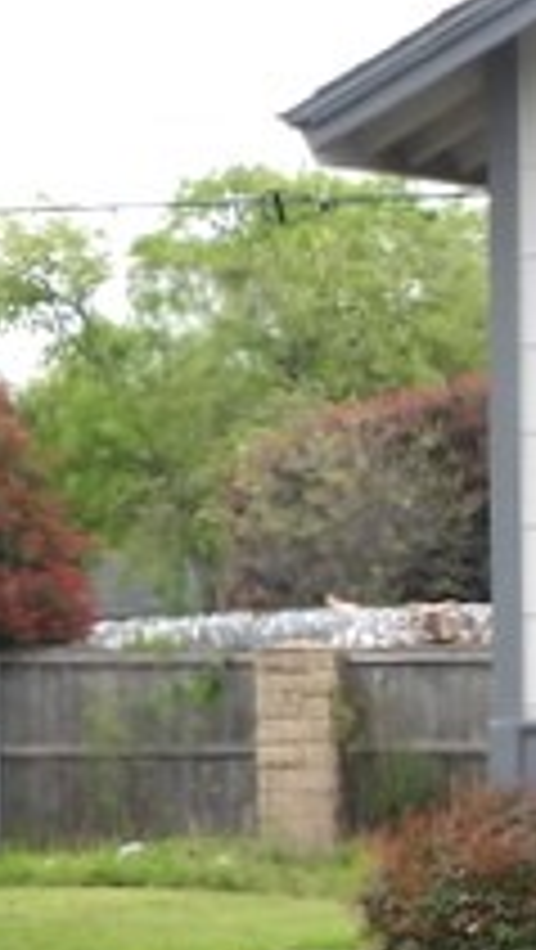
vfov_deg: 13.7
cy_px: 342
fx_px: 3959
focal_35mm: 157
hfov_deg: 6.9
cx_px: 1703
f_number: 3.2
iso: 100
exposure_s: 1/500
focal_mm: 6.8
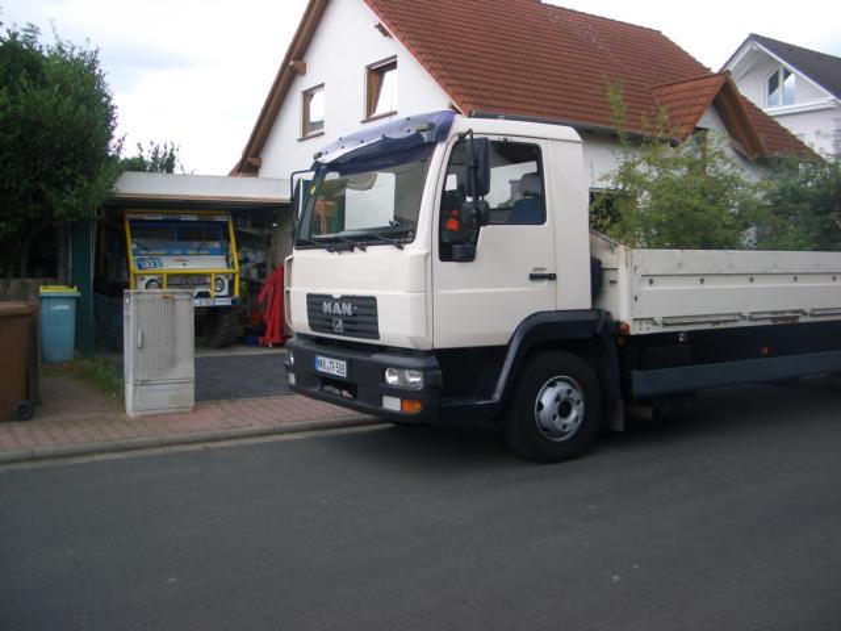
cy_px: 316
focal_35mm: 35
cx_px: 420
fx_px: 850
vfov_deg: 40.7
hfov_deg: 52.6
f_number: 2.6
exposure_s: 1/160
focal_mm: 5.8
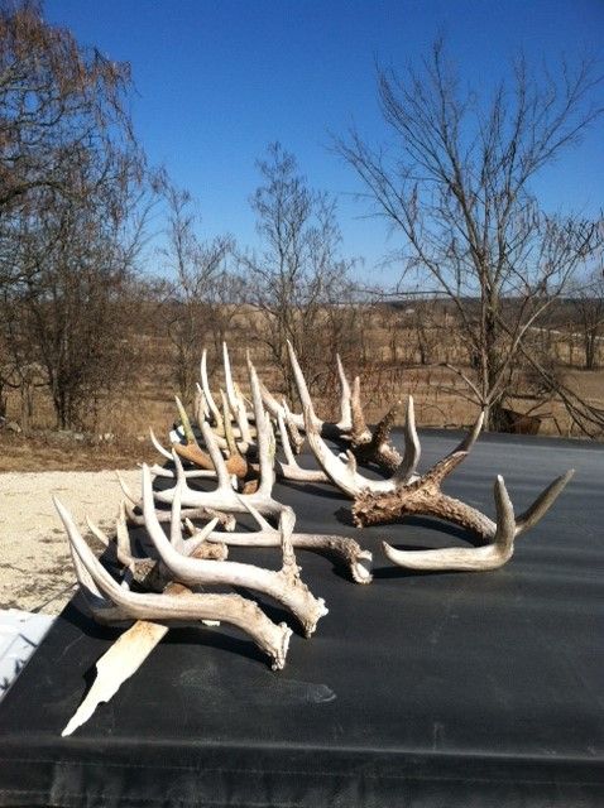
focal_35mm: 35
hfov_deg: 40.6
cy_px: 404
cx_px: 302
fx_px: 816
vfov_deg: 52.7
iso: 80
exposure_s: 1/1765
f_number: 2.8
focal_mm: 3.85
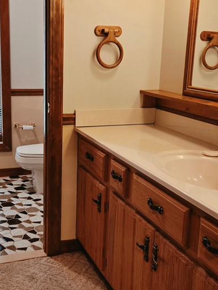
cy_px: 139
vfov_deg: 42.0
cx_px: 84
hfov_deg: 32.1
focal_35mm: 45
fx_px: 377
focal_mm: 5.4
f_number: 1.8
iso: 200
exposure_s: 1/120
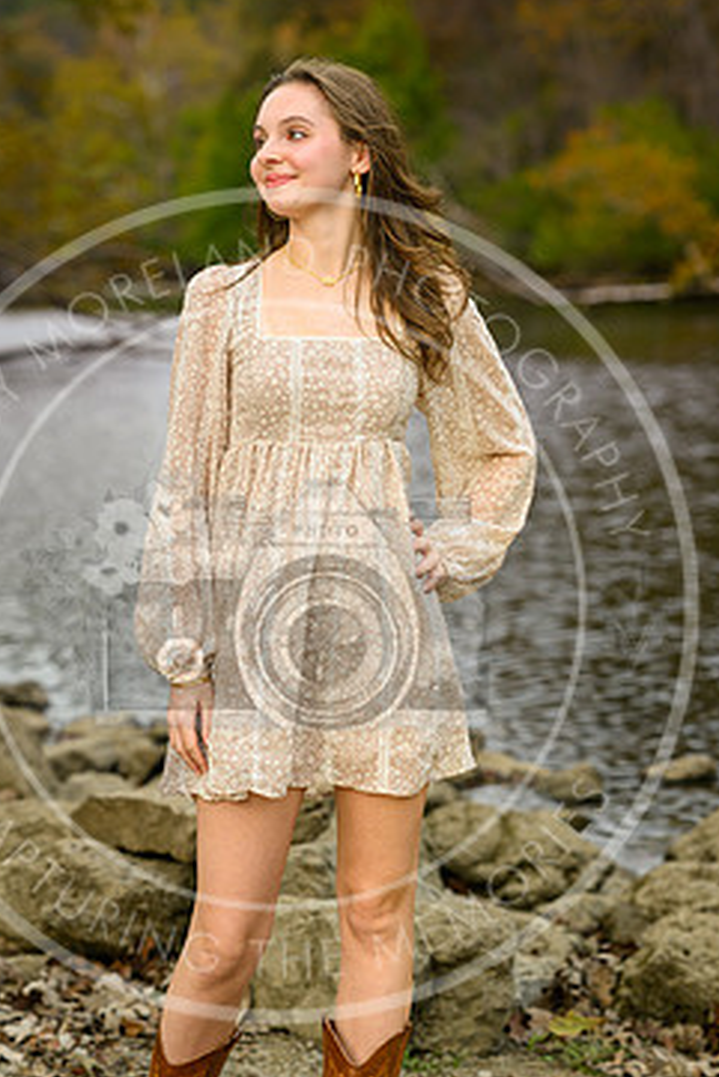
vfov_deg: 19.3
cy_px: 606
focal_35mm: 106
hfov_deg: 12.9
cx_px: 280
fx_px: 3172
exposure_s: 1/500
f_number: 3.5
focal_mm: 85
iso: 160
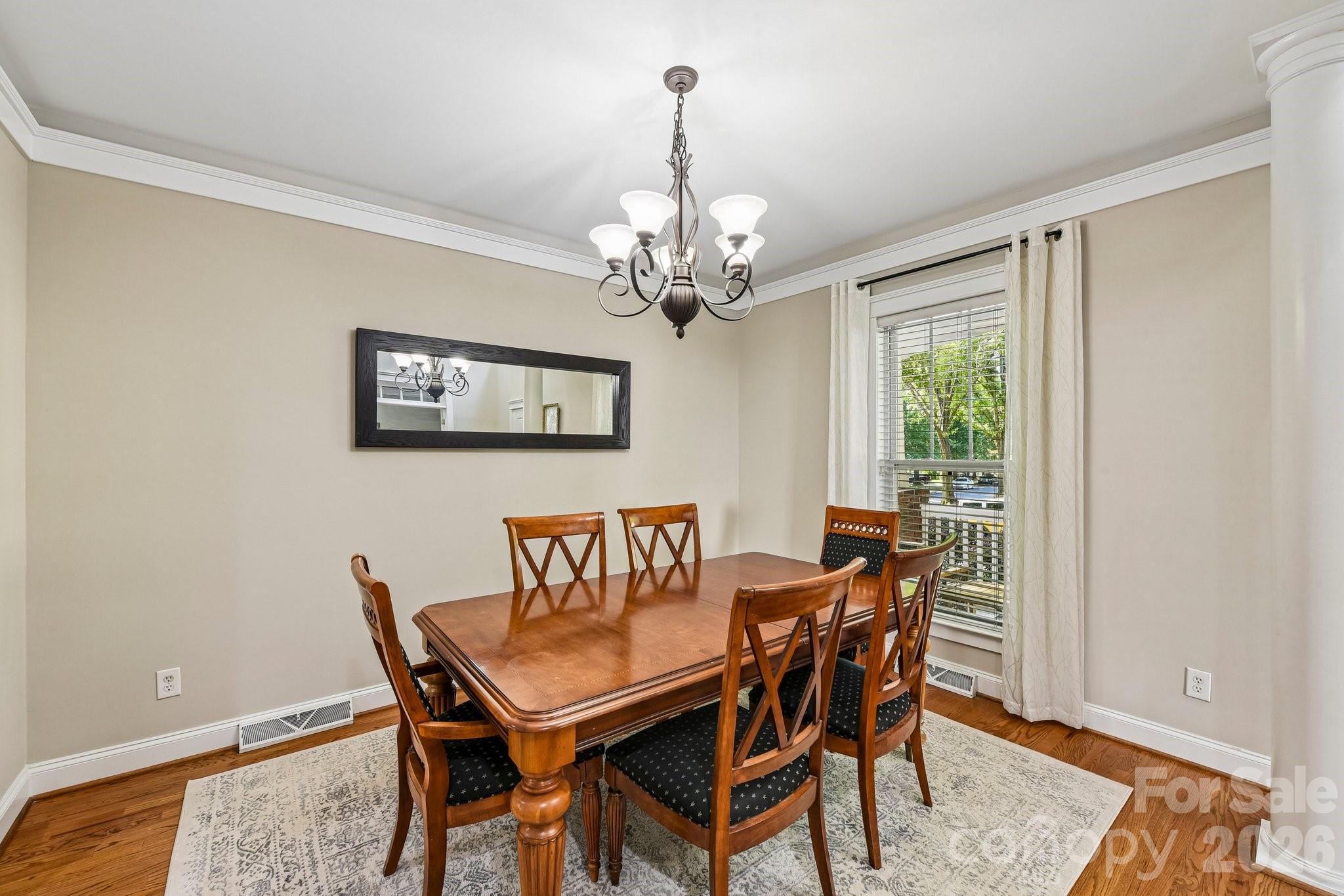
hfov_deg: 104.3
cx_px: 672
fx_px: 523
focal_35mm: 14
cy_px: 448
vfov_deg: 81.2
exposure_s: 1/2
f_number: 11
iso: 200
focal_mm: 14
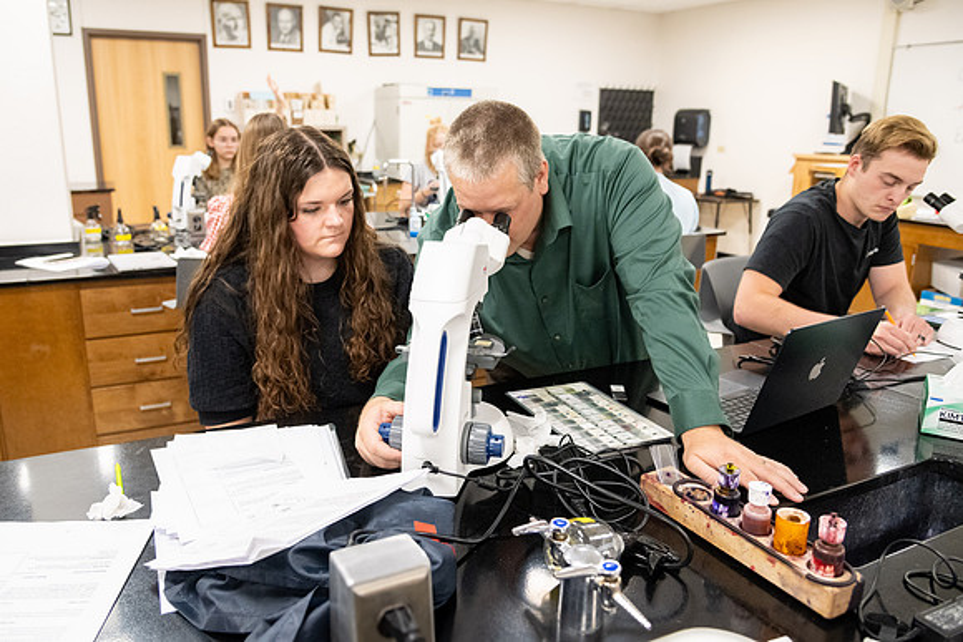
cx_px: 458
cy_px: 318
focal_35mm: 27
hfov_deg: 66.6
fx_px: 733
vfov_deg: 47.3
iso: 2000
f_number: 4
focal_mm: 24
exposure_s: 1/200
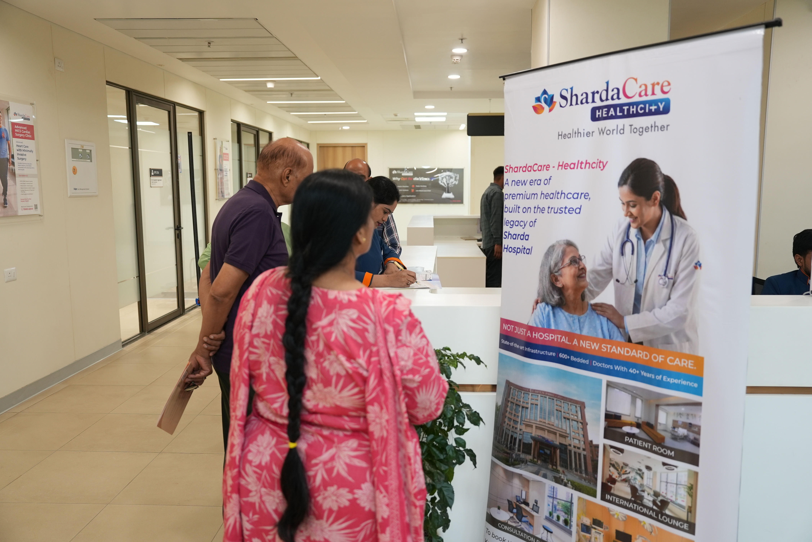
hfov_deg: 63.6
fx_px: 654
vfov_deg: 45.0
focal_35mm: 29
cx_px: 406
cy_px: 271
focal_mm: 29
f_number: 2.8
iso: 500
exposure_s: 1/125
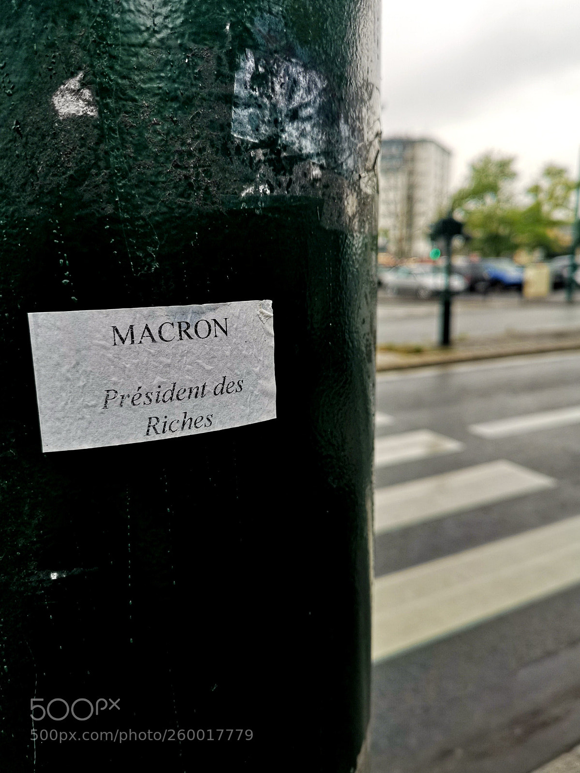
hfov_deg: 51.3
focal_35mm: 27
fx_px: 604
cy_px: 386
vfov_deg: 65.3
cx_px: 290
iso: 50
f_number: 1.8
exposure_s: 1/575
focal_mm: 3.95
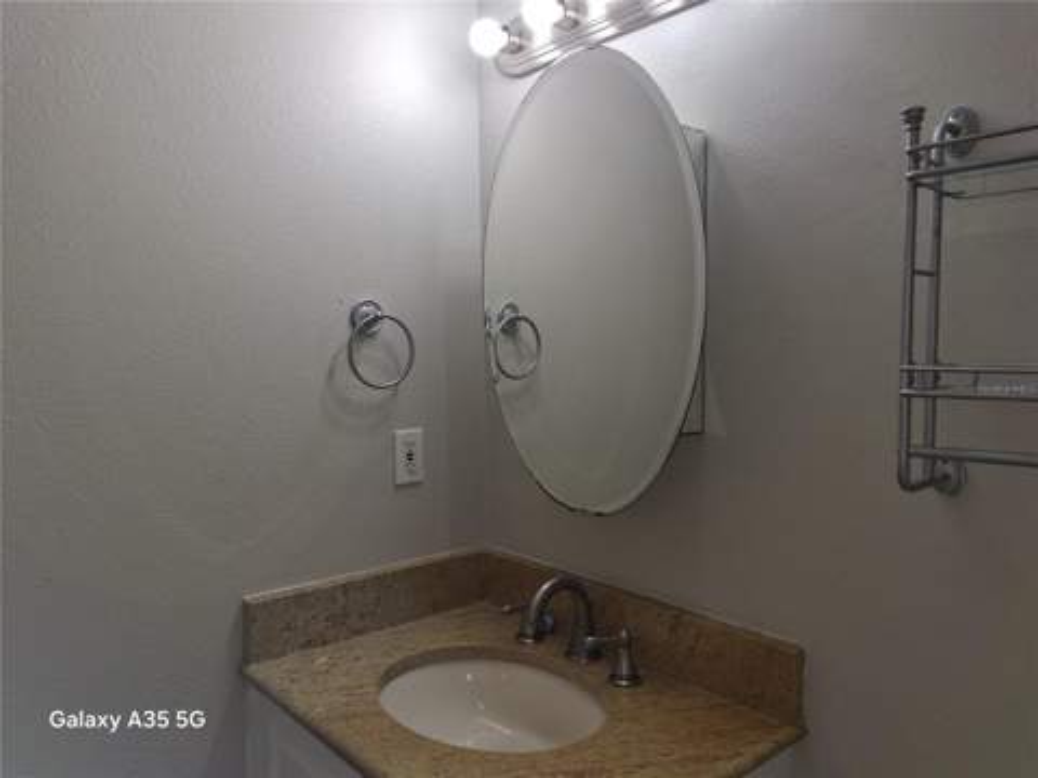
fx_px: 750
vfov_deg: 54.9
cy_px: 389
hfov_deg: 69.4
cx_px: 519
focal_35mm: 25
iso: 40
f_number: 1.8
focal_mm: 4.69
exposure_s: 1/120
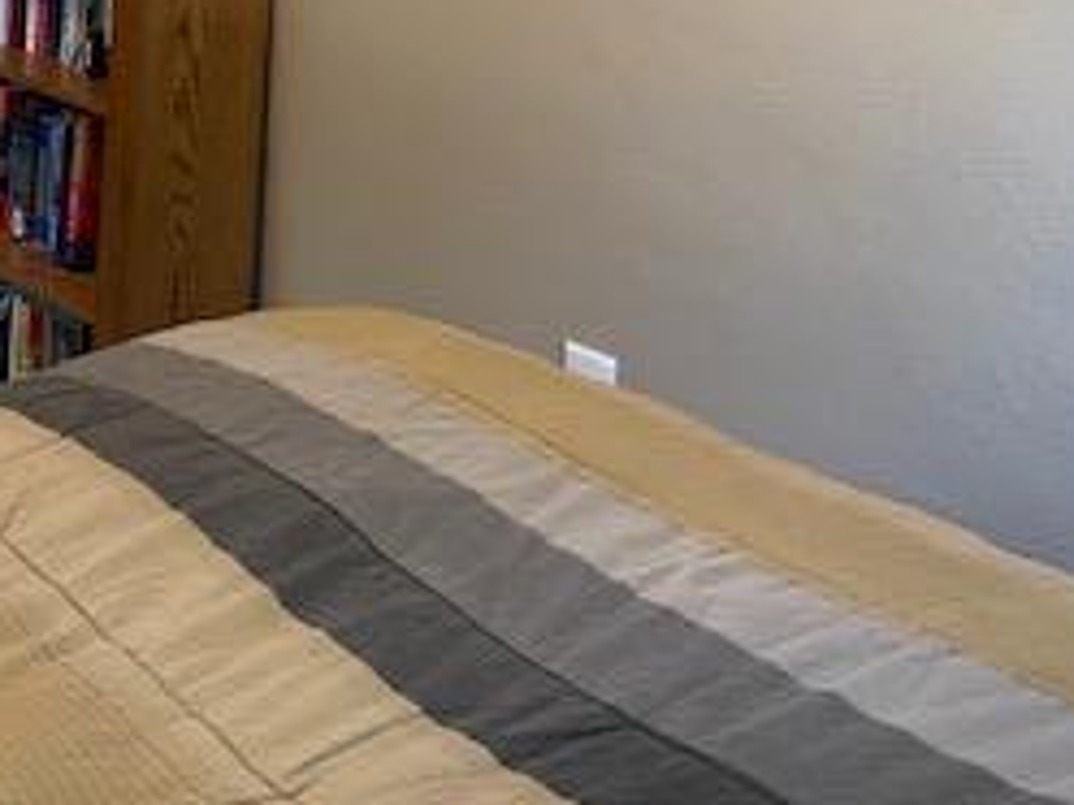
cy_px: -164
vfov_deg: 20.5
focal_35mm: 67
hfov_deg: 26.6
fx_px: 2079
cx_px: -113
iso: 250
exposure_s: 1/40
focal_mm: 4.25
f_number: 1.8
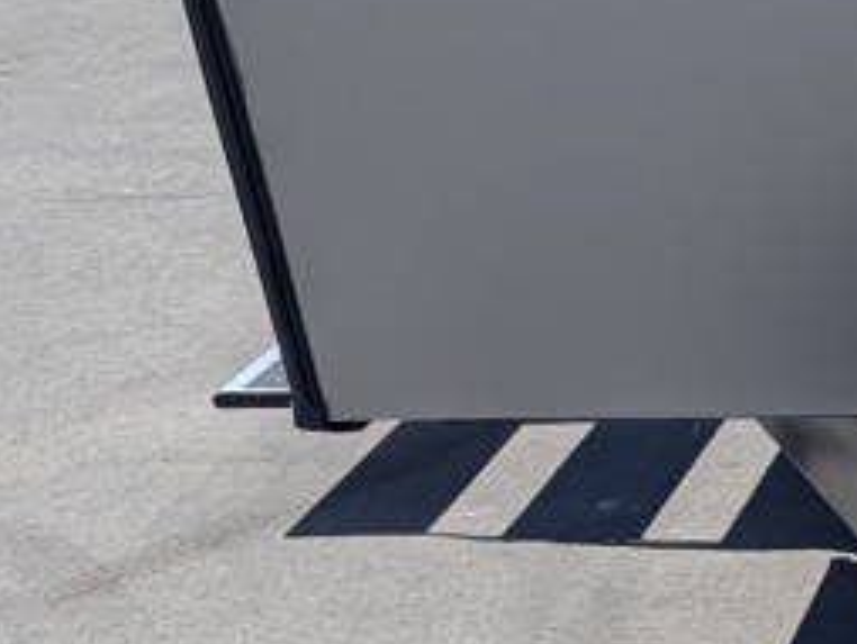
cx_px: 1426
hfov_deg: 13.7
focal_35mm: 132
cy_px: -357
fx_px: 3271
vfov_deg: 10.8
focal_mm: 6.81
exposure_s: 1/1855
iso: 48
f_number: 1.85
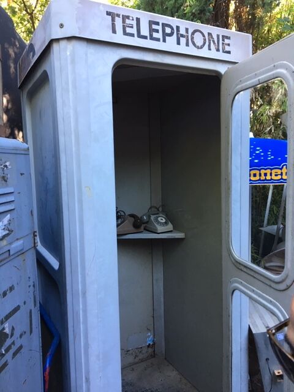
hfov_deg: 48.2
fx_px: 328
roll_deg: +1.2
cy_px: 196
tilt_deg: -5.2
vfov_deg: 61.7
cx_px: 147
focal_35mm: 29
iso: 40
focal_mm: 4.15
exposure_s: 1/33
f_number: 2.2
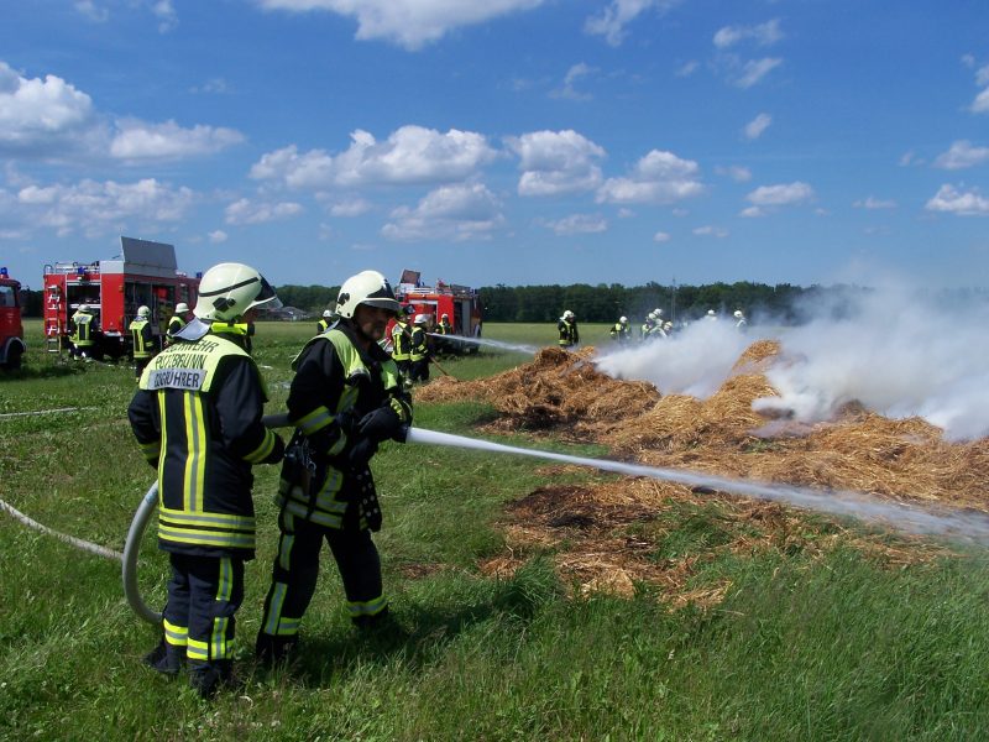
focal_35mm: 40
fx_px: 1143
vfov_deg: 36.0
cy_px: 371
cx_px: 494
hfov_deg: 46.8
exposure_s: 1/640
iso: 80
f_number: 5.6
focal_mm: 6.7
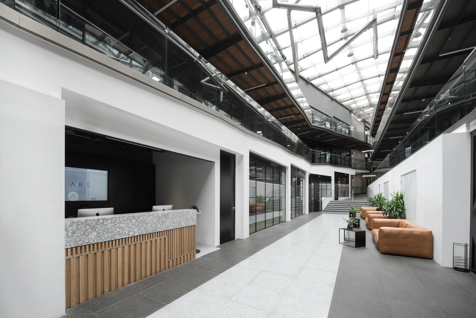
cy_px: 159
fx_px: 185
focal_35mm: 14
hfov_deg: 104.2
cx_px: 238
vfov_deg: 81.3
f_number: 10
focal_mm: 14
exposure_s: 1/125
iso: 1000
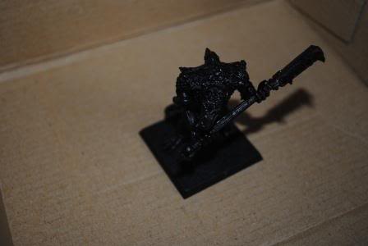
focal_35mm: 48
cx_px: 184
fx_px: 491
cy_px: 123
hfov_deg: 41.1
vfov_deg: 28.2
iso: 140
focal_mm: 32
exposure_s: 1/60
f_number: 4.8
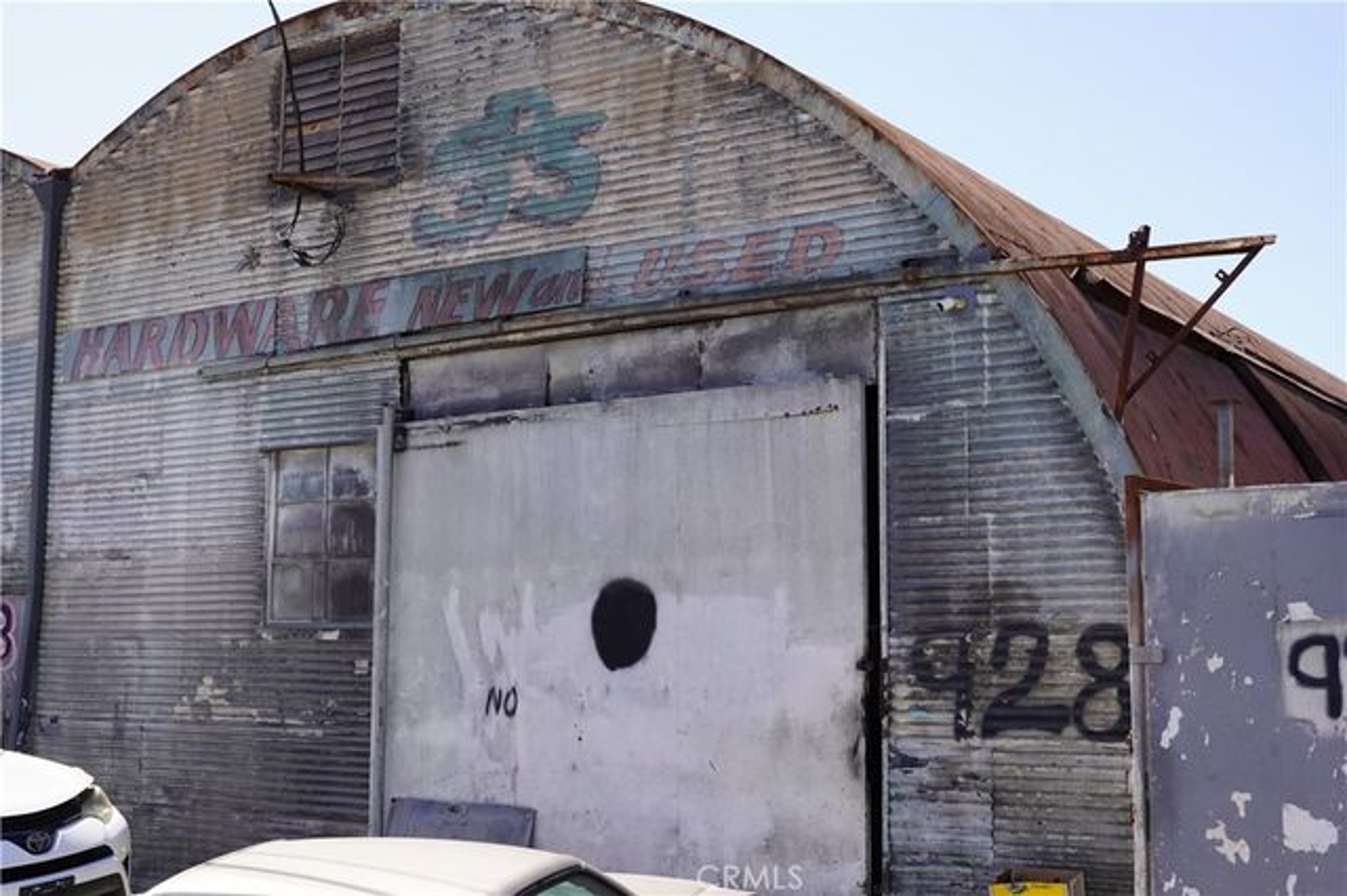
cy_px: 448
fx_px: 1608
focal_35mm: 43
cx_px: 674
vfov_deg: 31.2
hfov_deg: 45.5
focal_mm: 29
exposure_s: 1/125
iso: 100
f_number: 9
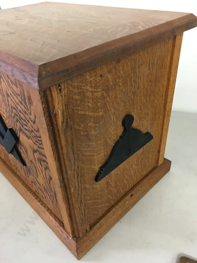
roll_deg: +2.8
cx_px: 98
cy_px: 132
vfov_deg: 61.7
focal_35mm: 29
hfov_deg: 48.2
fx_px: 220
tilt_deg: -34.9
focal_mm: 4.15
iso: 125
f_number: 2.2
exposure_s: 1/17
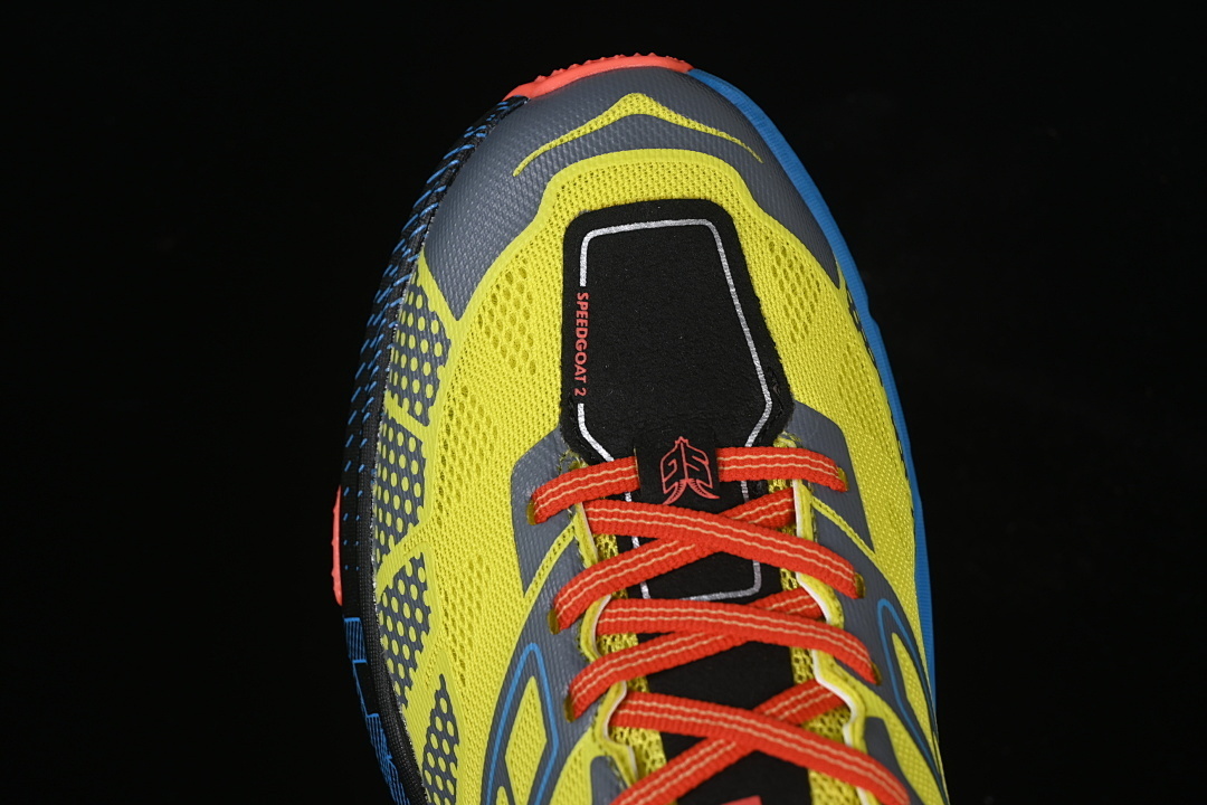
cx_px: 604
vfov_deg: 18.2
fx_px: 2514
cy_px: 402
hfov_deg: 27.0
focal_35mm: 75
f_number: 7.1
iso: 160
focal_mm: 50
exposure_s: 1/80
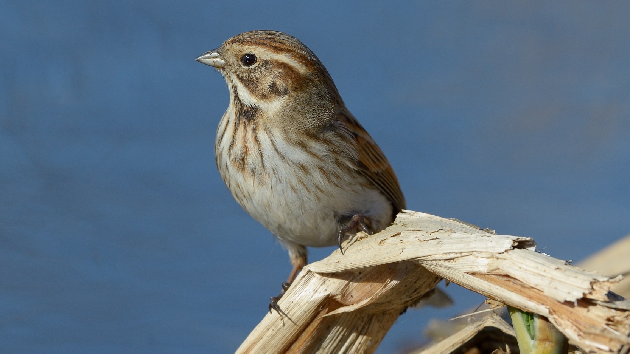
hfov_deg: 2.4
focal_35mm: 906
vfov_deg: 1.3
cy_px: 153
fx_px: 15137
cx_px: 187
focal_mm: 600
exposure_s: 1/2000
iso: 800
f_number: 7.1
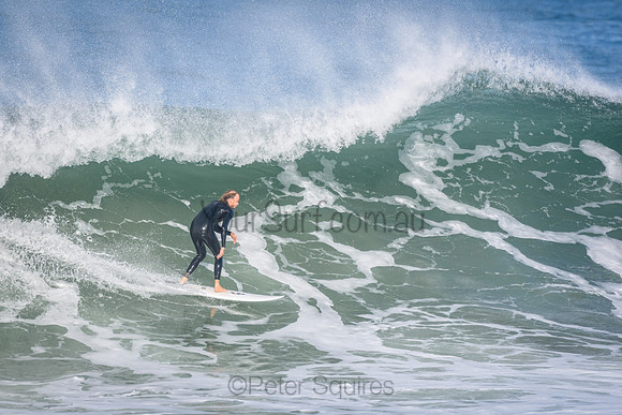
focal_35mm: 630
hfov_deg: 3.3
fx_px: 10887
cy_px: 208
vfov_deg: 2.2
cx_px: 311
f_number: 5.6
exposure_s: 1/2000
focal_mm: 420
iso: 400
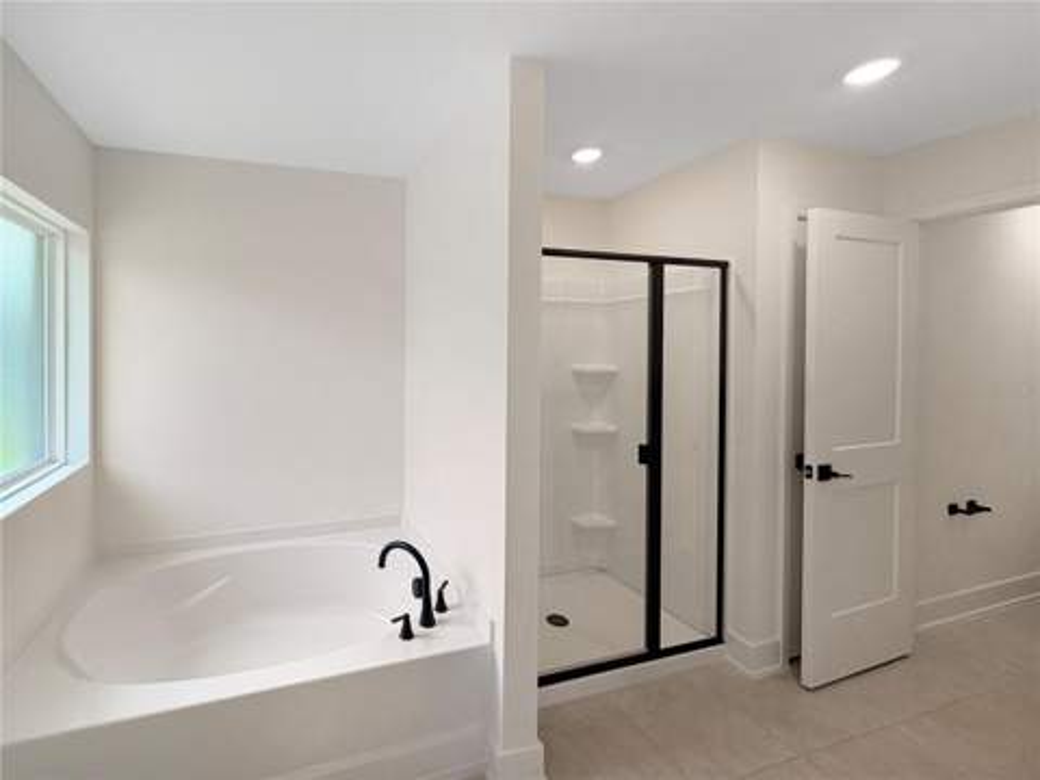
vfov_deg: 85.7
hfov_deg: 102.1
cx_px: 520
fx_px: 421
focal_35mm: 14
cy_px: 390
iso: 50
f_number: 2.2
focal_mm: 2.22
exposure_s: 1/120
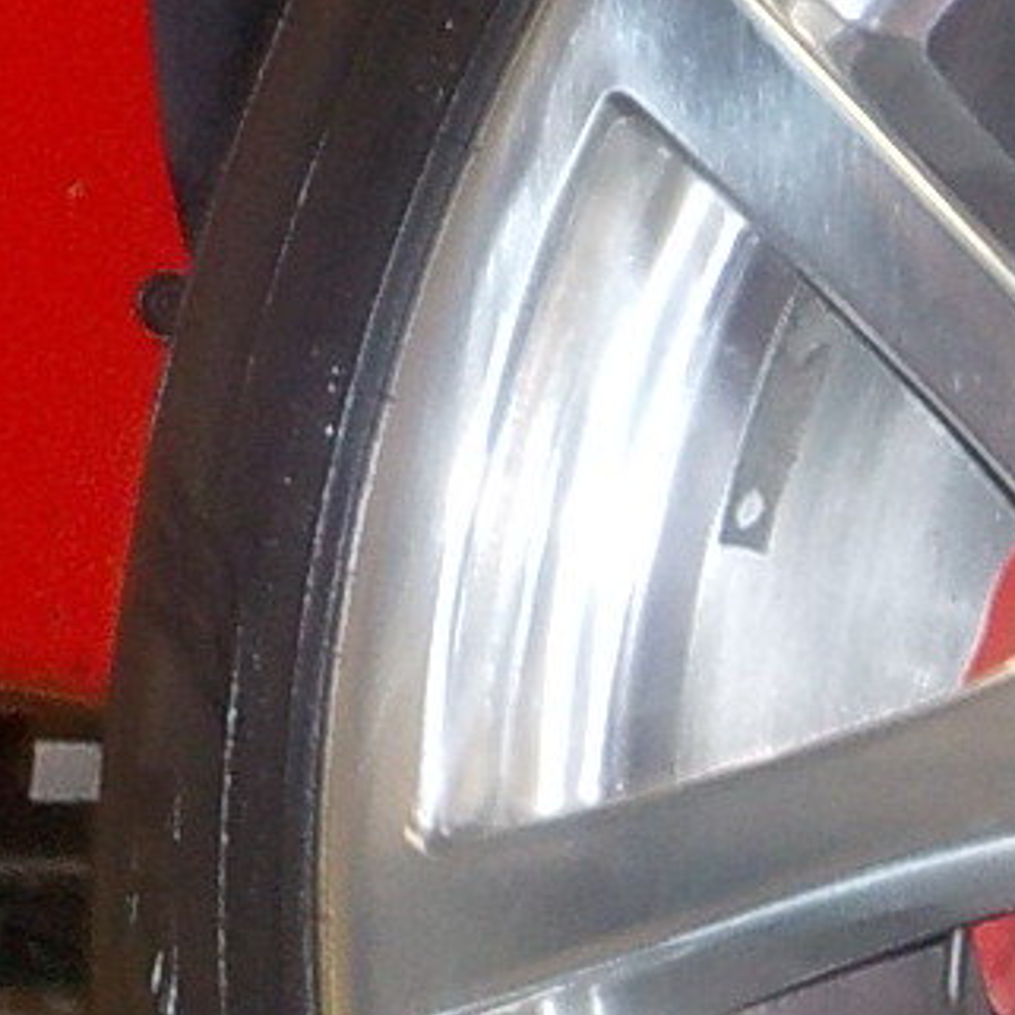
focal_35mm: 132
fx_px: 4379
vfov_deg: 13.2
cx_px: 1894
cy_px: 781
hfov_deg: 12.0
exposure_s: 1/30
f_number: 3.3
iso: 200
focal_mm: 4.1
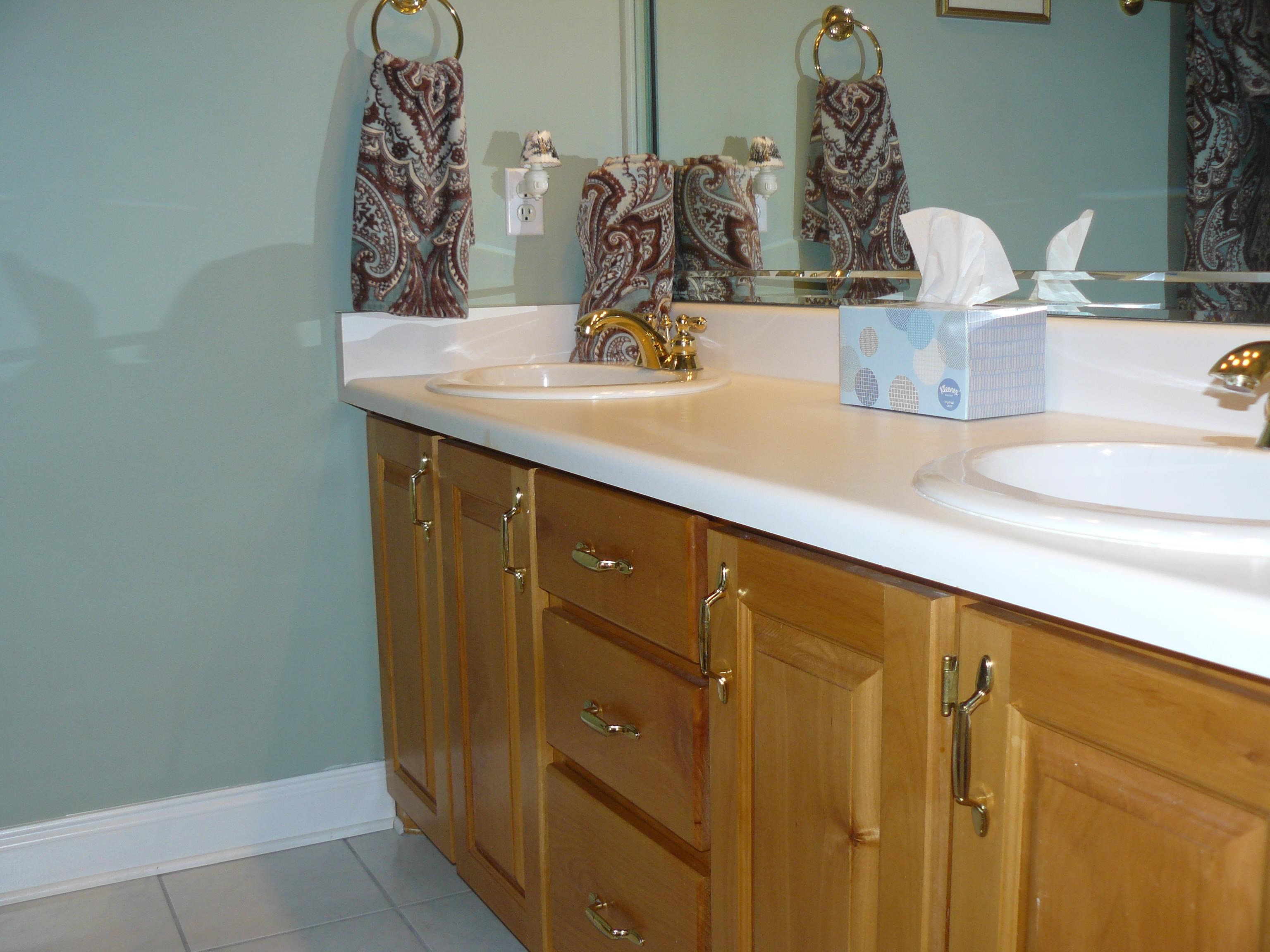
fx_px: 1321
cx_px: 635
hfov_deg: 51.4
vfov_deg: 39.7
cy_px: 476
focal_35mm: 36
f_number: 2.8
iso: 100
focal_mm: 6
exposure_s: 1/50
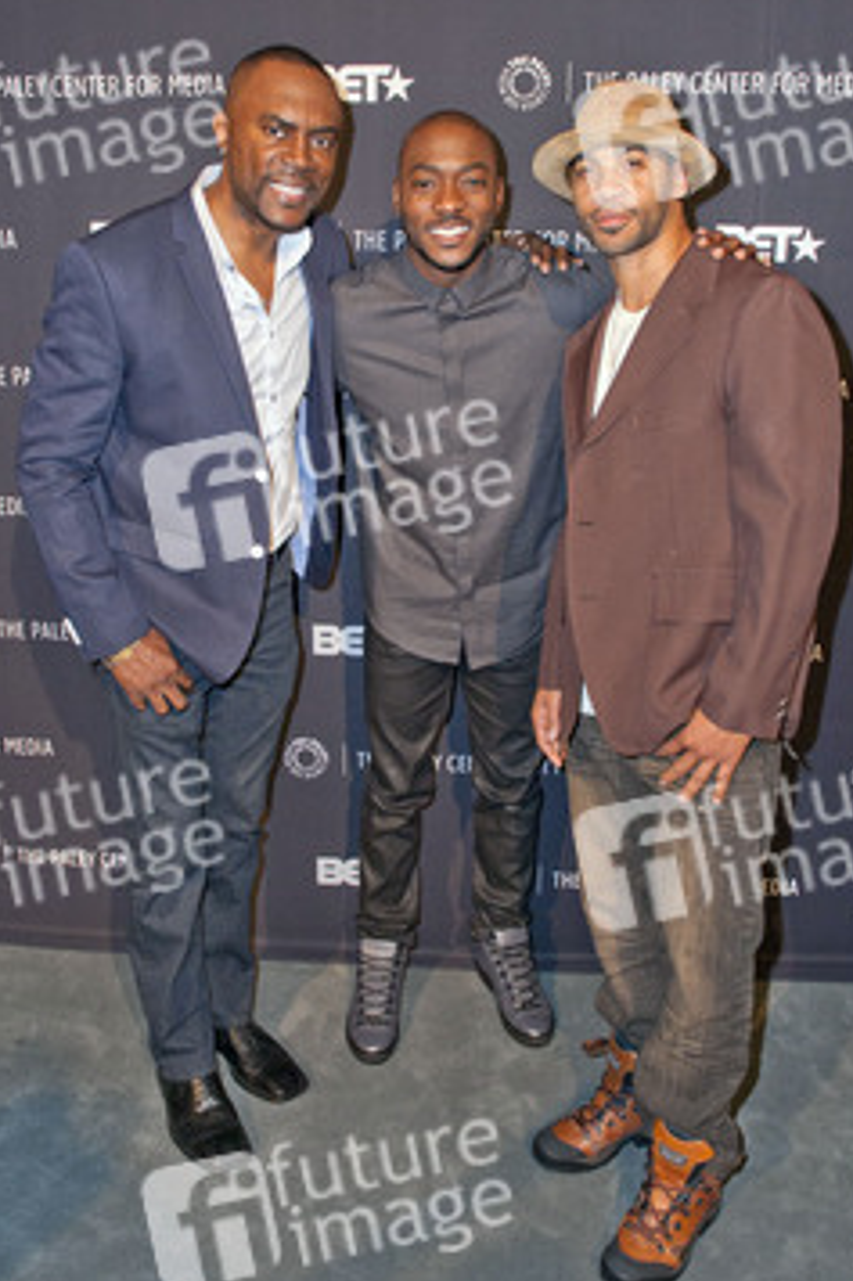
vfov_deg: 67.4
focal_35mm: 27
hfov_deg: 47.9
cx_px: 434
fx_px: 960
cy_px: 666
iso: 640
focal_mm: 24
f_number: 4
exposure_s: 1/400
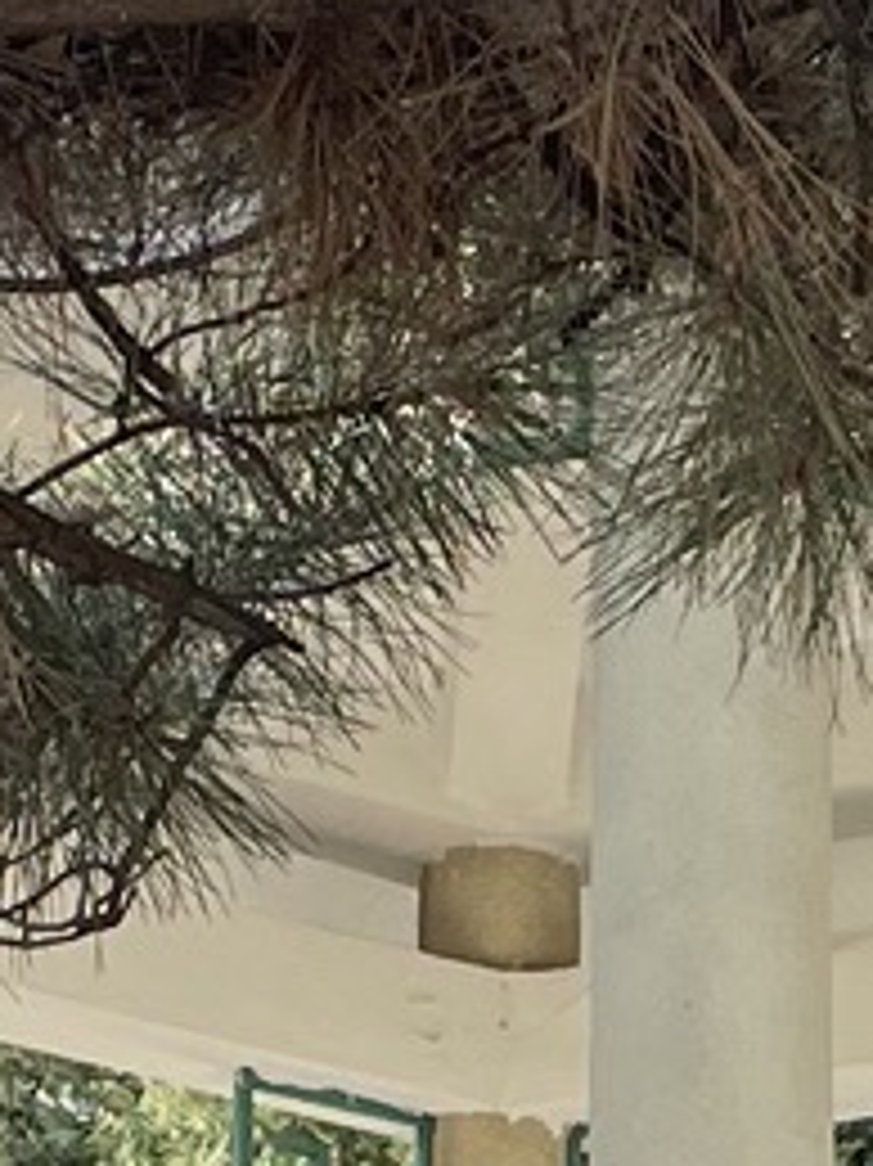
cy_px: 1927
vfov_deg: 9.5
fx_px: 6764
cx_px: 536
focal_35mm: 201
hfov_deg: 7.4
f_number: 1.6
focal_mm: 4.2
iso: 32
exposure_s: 1/332
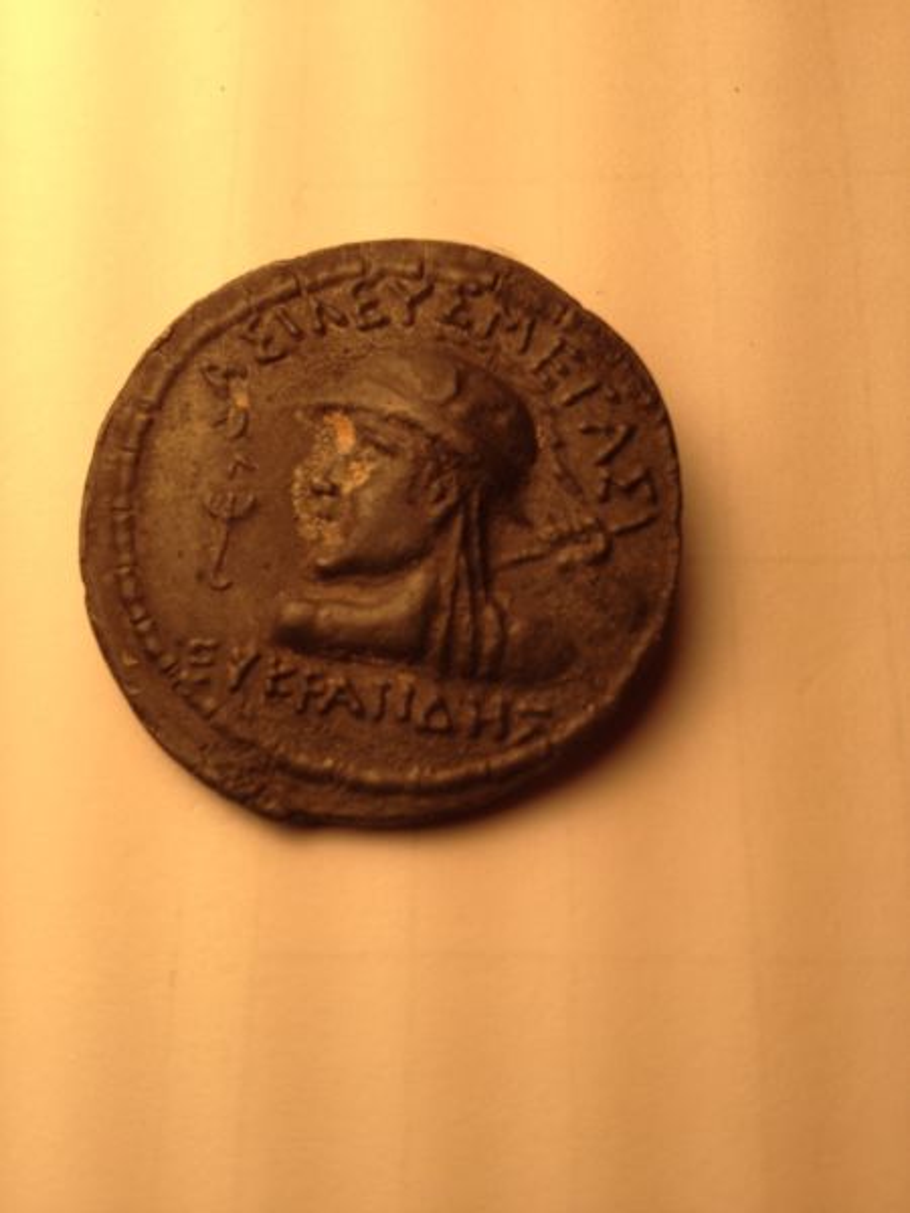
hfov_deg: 40.7
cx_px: 455
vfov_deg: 52.6
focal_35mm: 35
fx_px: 1227
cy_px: 606
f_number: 2.4
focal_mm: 4.28
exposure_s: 1/394
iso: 50
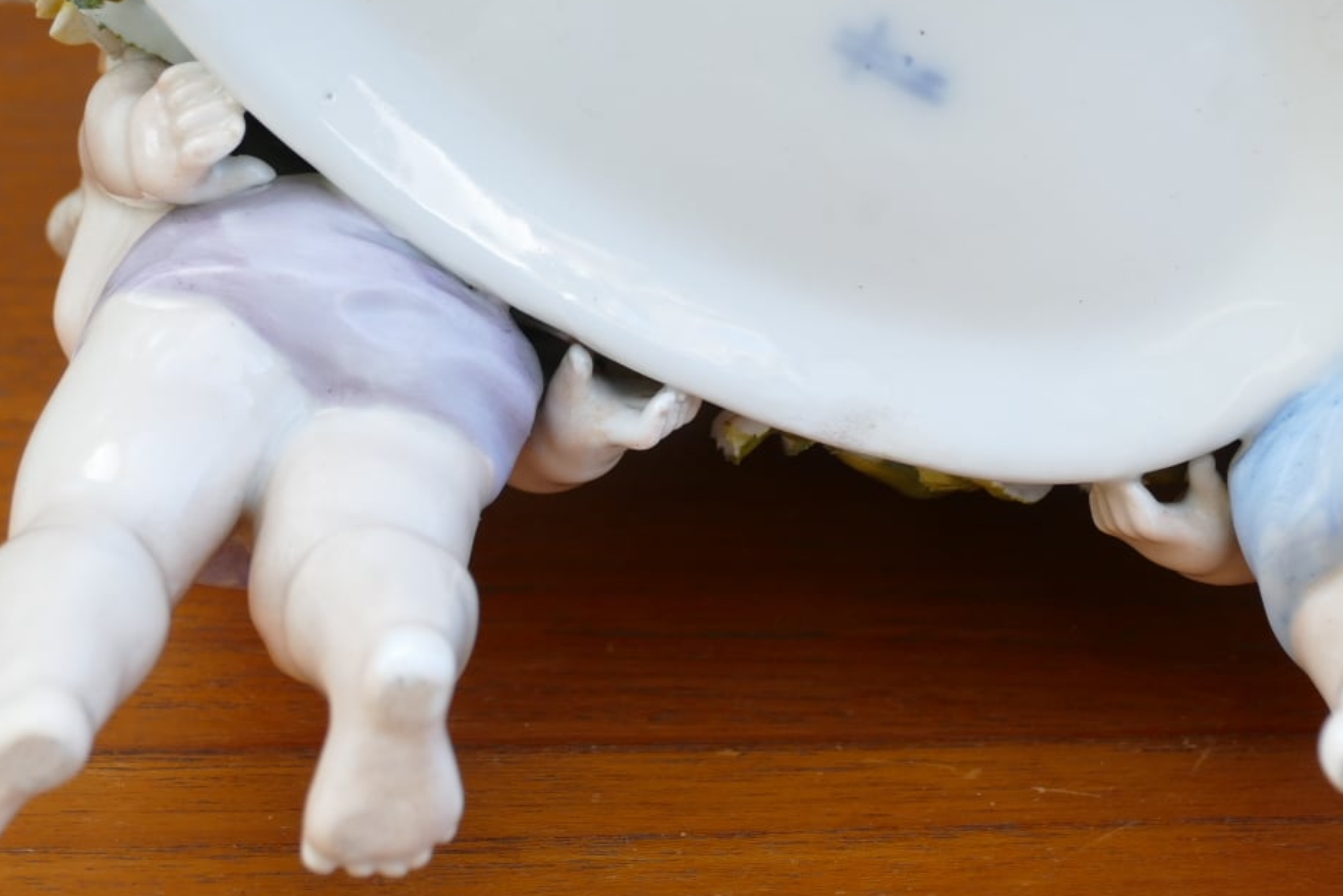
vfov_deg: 9.3
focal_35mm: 148
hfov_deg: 13.9
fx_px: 5521
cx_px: 814
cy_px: 207
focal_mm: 31.05
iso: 125
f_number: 4.5
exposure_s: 1/80
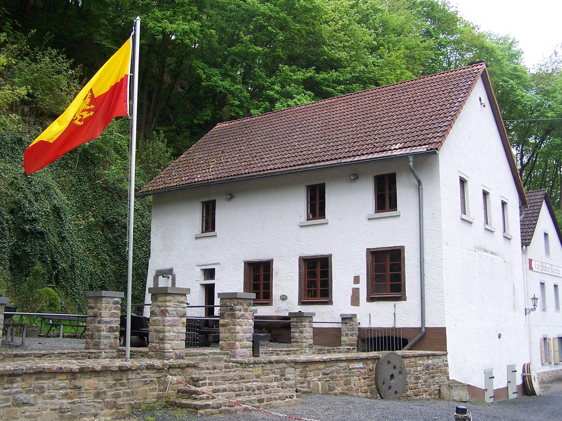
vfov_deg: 36.0
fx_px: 649
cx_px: 281
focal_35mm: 40
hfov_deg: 46.8
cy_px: 210
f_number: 2.8
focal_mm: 6.7
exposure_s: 1/125
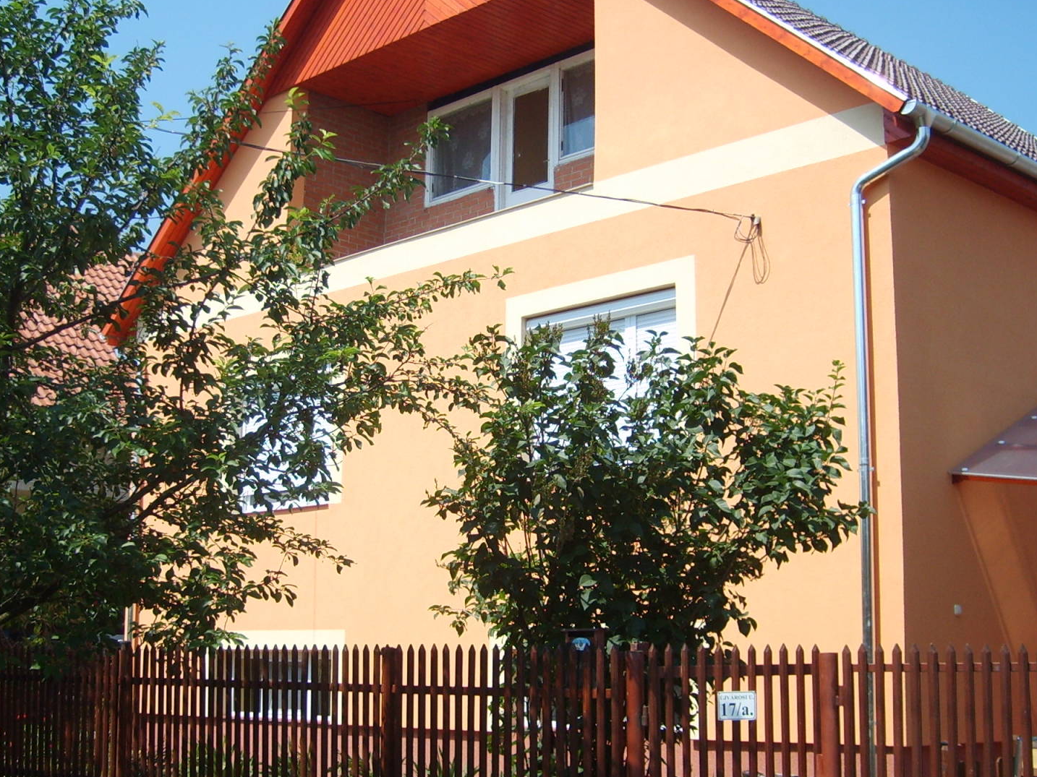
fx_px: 1498
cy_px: 418
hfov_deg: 38.2
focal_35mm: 50
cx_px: 479
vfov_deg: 29.1
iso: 50
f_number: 7.1
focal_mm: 5.8
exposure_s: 1/180
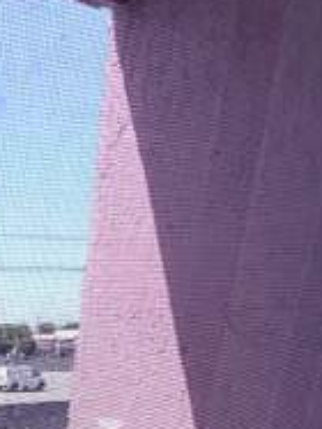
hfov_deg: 24.6
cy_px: 574
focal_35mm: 48
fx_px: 596
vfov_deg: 30.3
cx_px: -140
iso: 50
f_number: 2.2
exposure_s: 1/751
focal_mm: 2.22
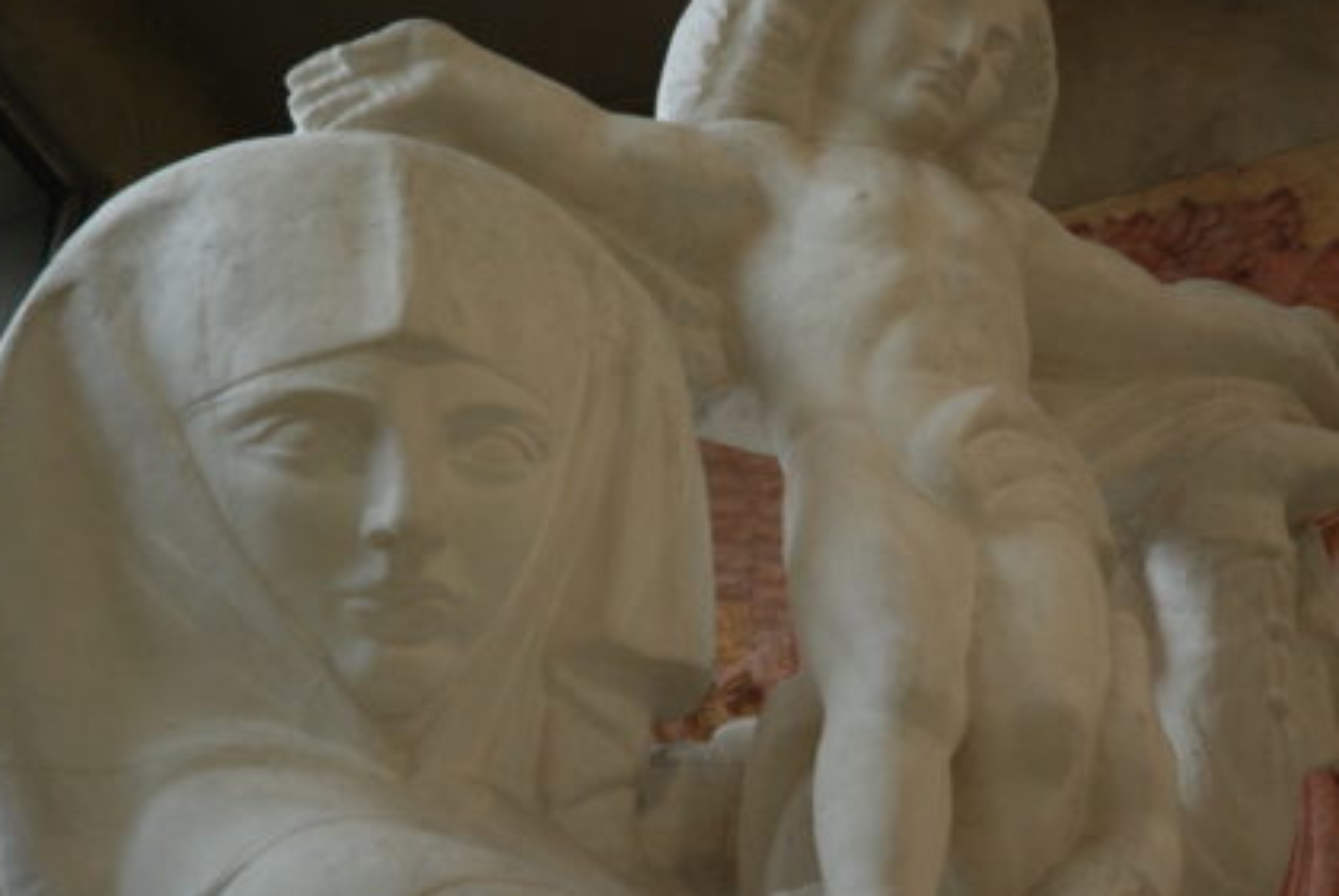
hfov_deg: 16.4
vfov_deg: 11.0
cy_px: 451
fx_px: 4654
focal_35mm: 125
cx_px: 708
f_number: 4.5
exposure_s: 1/250
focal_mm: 70
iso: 800
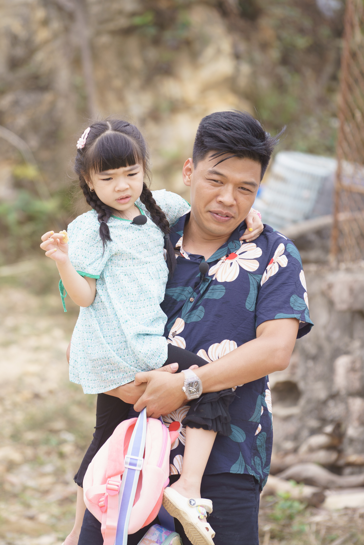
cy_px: 272
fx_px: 4550
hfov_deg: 4.6
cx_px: 182
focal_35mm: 300
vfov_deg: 6.9
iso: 100
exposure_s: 1/160
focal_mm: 200
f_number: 4
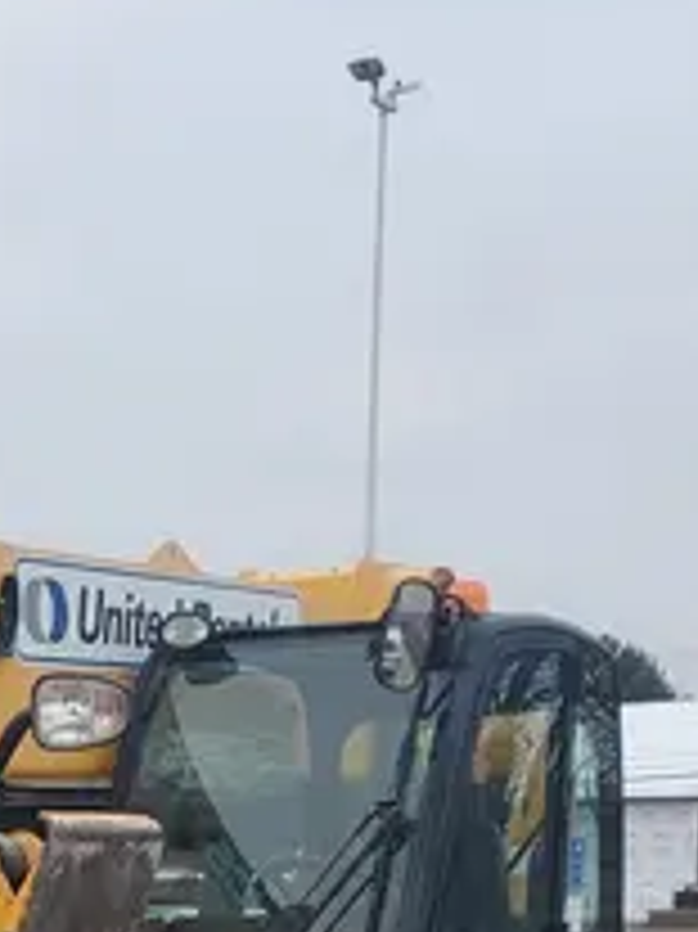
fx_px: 2476
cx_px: -162
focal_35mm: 92
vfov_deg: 18.6
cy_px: 1443
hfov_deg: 15.4
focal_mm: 4.3
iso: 125
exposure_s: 1/120
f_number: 2.4
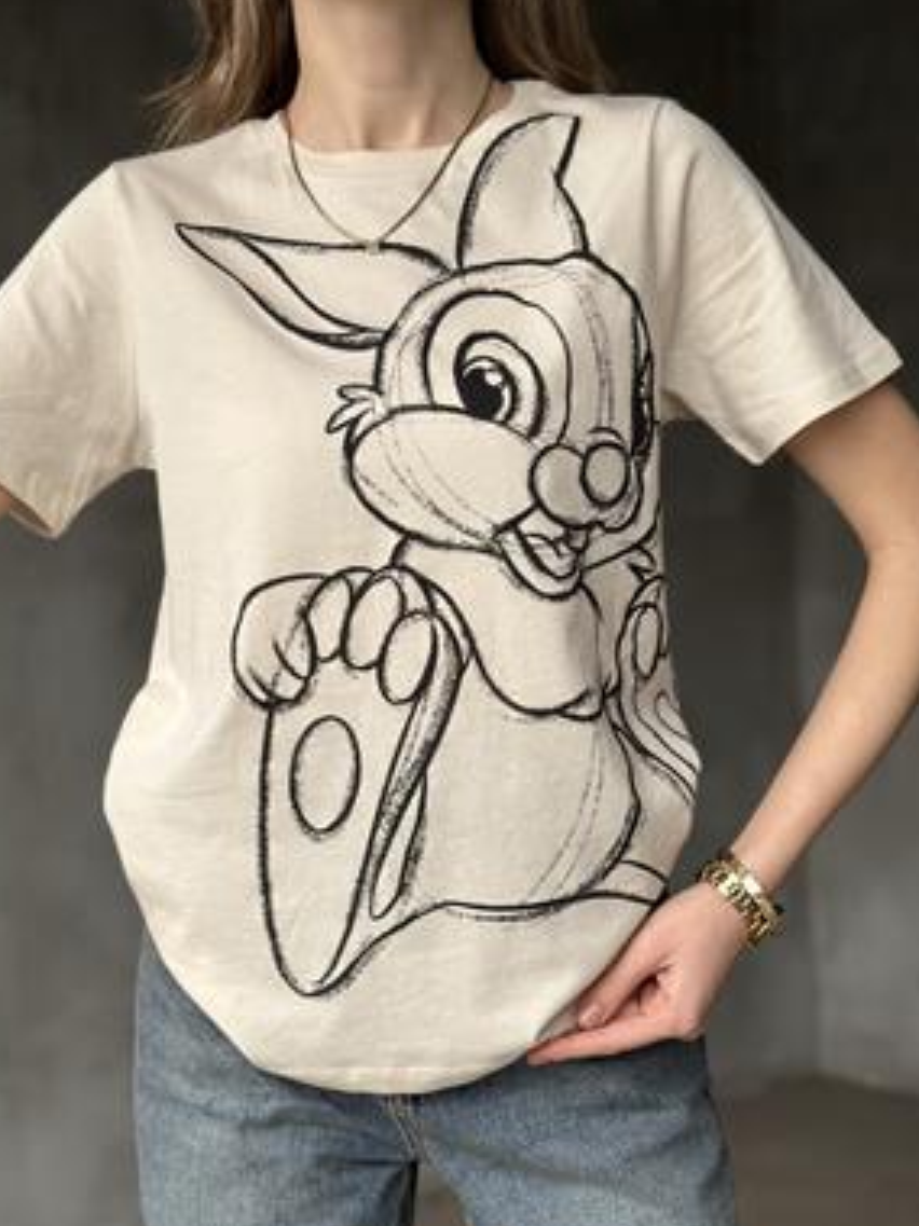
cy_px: 670
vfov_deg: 35.5
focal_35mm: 54
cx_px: 424
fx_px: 1913
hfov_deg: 27.0
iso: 125
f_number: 1.78
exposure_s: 1/99
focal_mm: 6.86
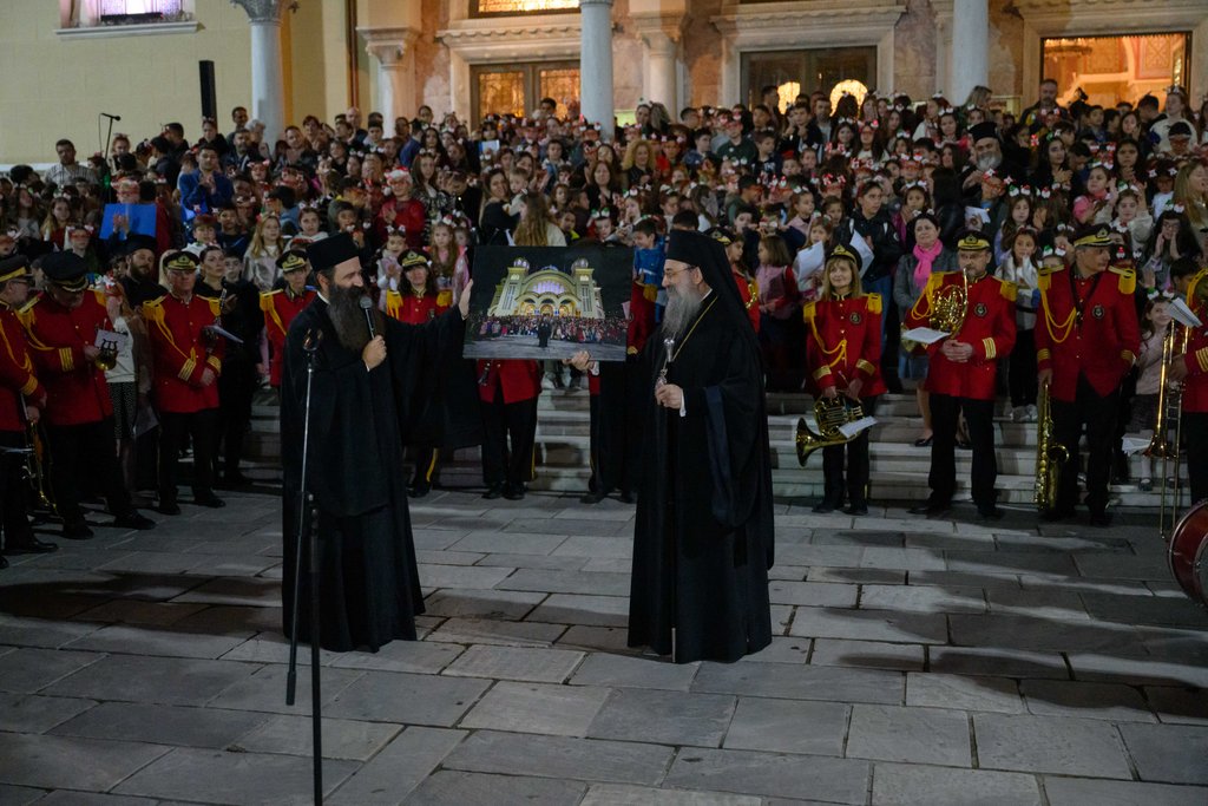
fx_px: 1281
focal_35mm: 38
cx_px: 615
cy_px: 403
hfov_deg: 50.5
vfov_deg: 34.9
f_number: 2.8
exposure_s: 1/200
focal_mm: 37
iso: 10000
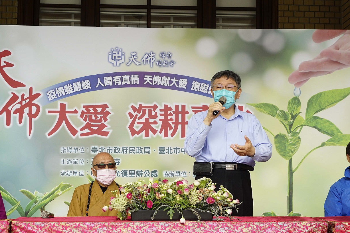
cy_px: 130
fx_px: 749
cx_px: 194
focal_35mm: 77
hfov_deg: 26.3
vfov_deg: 17.7
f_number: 7.1
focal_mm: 63
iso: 400
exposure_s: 1/160
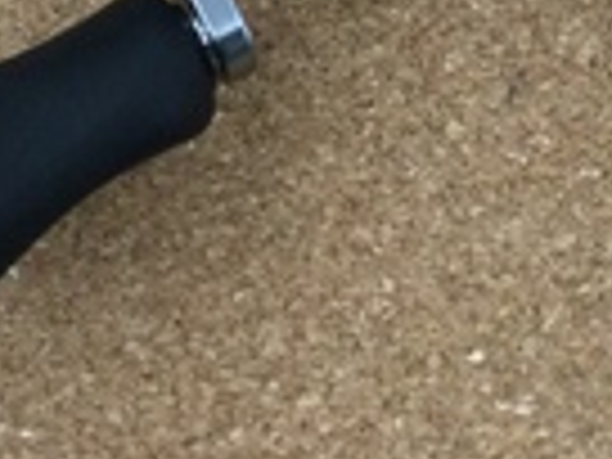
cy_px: -450
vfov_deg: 10.0
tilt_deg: -64.2
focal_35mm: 137
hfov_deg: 14.3
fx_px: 2422
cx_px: 495
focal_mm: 3.3
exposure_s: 1/30
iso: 32
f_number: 2.4
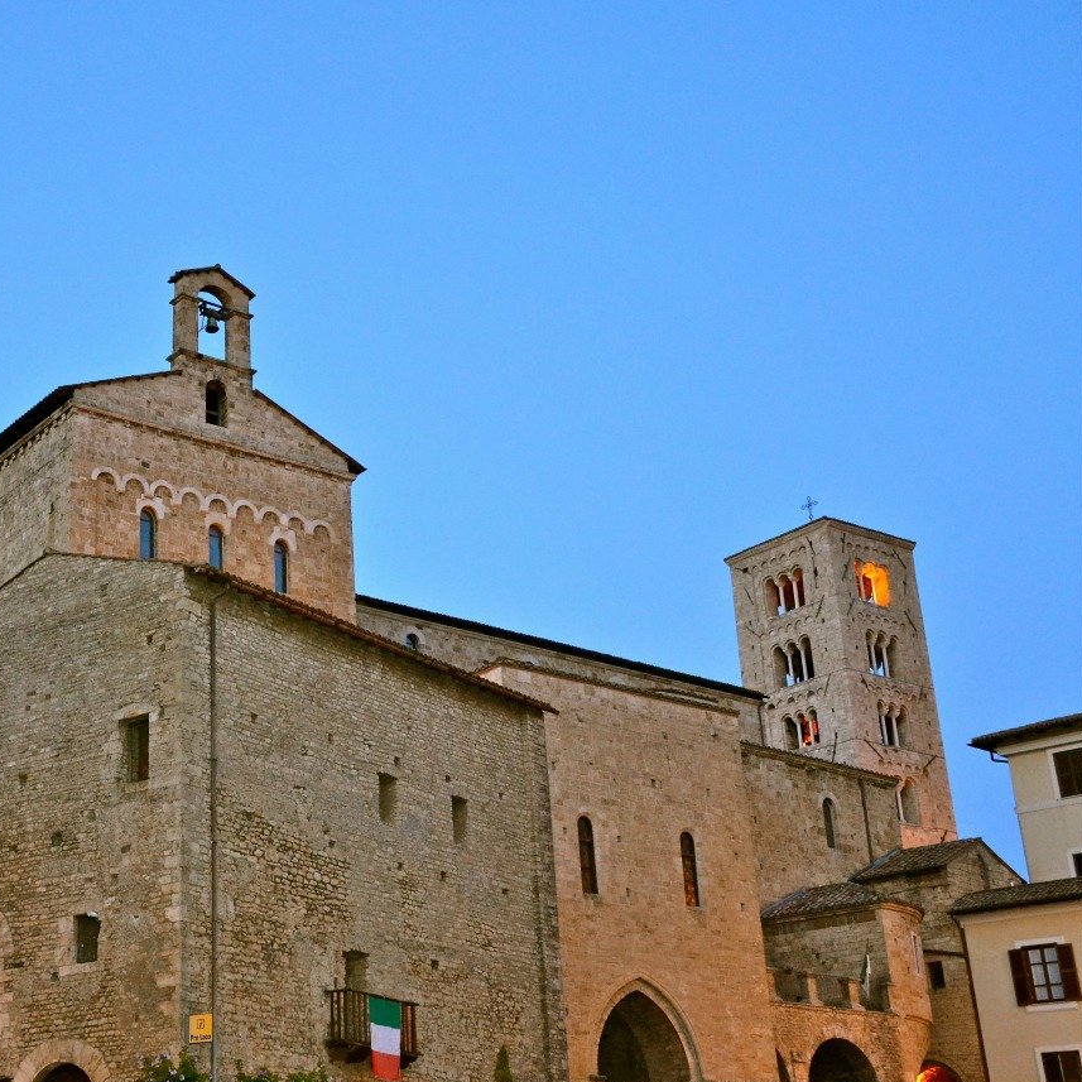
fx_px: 1768
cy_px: 569
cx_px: 203
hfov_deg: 33.0
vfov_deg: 34.0
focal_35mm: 50
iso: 1800
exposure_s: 1/60
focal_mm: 24
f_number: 3.8
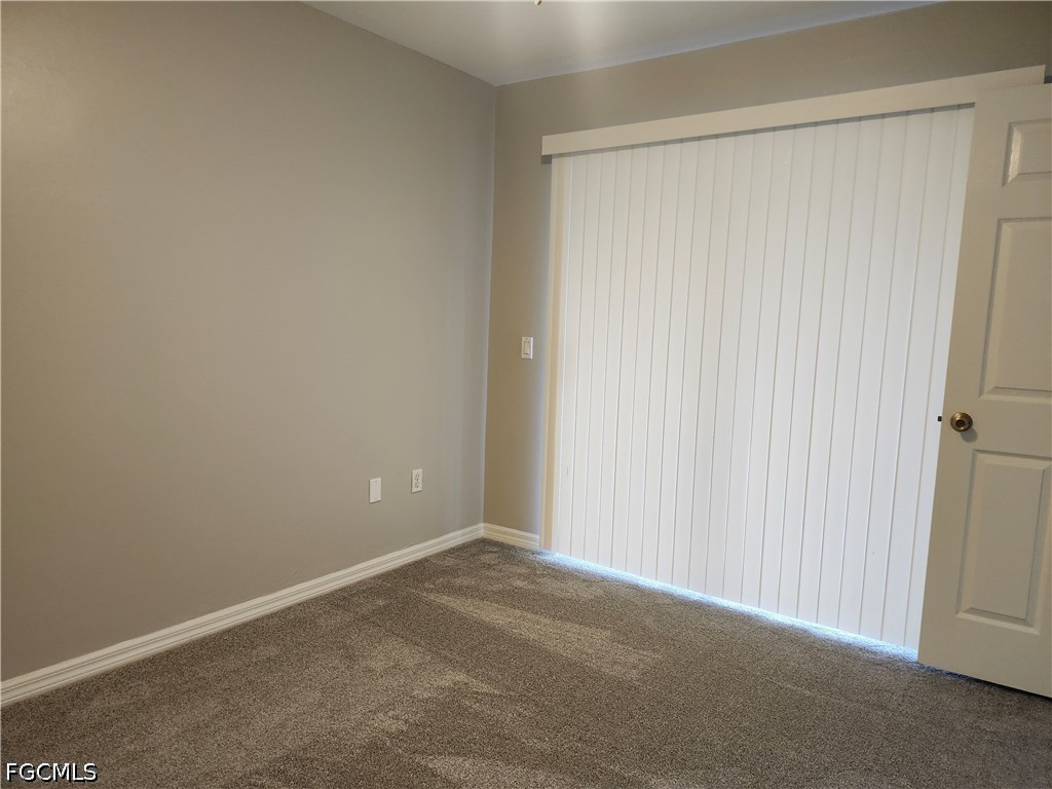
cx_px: 526
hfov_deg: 73.9
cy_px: 394
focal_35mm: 23
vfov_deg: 58.9
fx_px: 699
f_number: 1.8
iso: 250
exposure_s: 1/120
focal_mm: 5.54
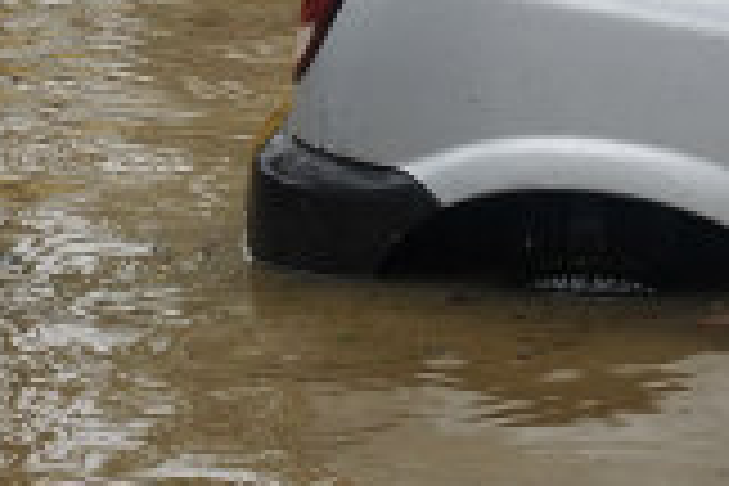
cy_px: -243
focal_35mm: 198
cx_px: 778
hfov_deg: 10.3
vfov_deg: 6.8
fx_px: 4007
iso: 200
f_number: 6.7
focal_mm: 35
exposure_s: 1/90
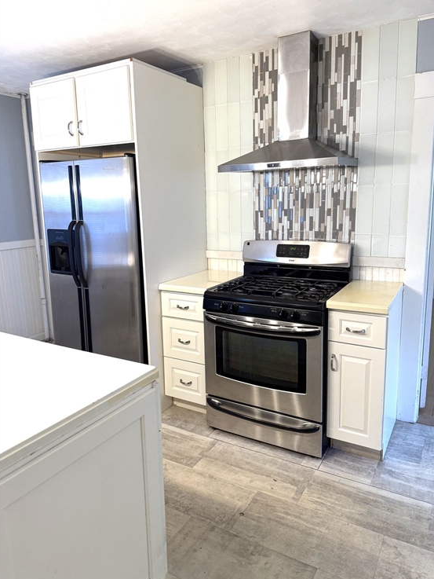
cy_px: 283
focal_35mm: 25
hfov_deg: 54.9
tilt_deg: -10.5
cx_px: 221
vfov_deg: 69.4
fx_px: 418
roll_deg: +2.3
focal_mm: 6.76
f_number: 1.78
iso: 160
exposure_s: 1/60
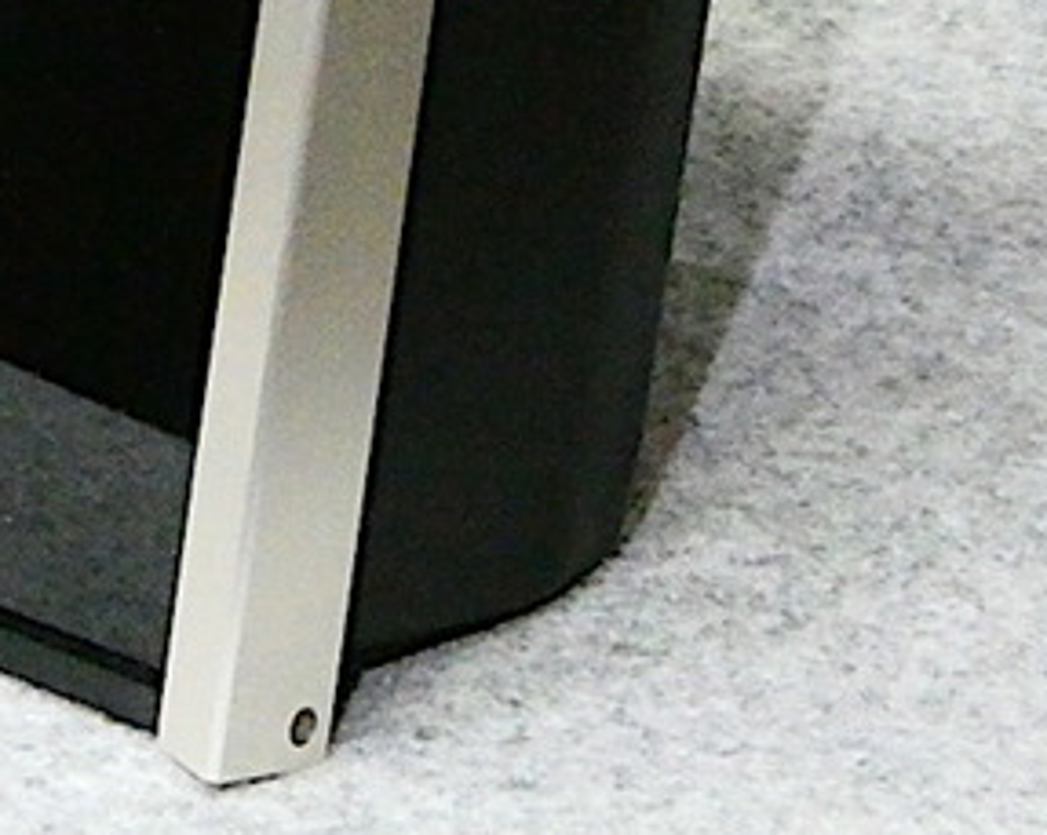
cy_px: -376
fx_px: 7491
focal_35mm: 242
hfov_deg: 7.8
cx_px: -562
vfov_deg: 6.3
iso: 1600
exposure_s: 1/13
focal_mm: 13.2
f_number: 8
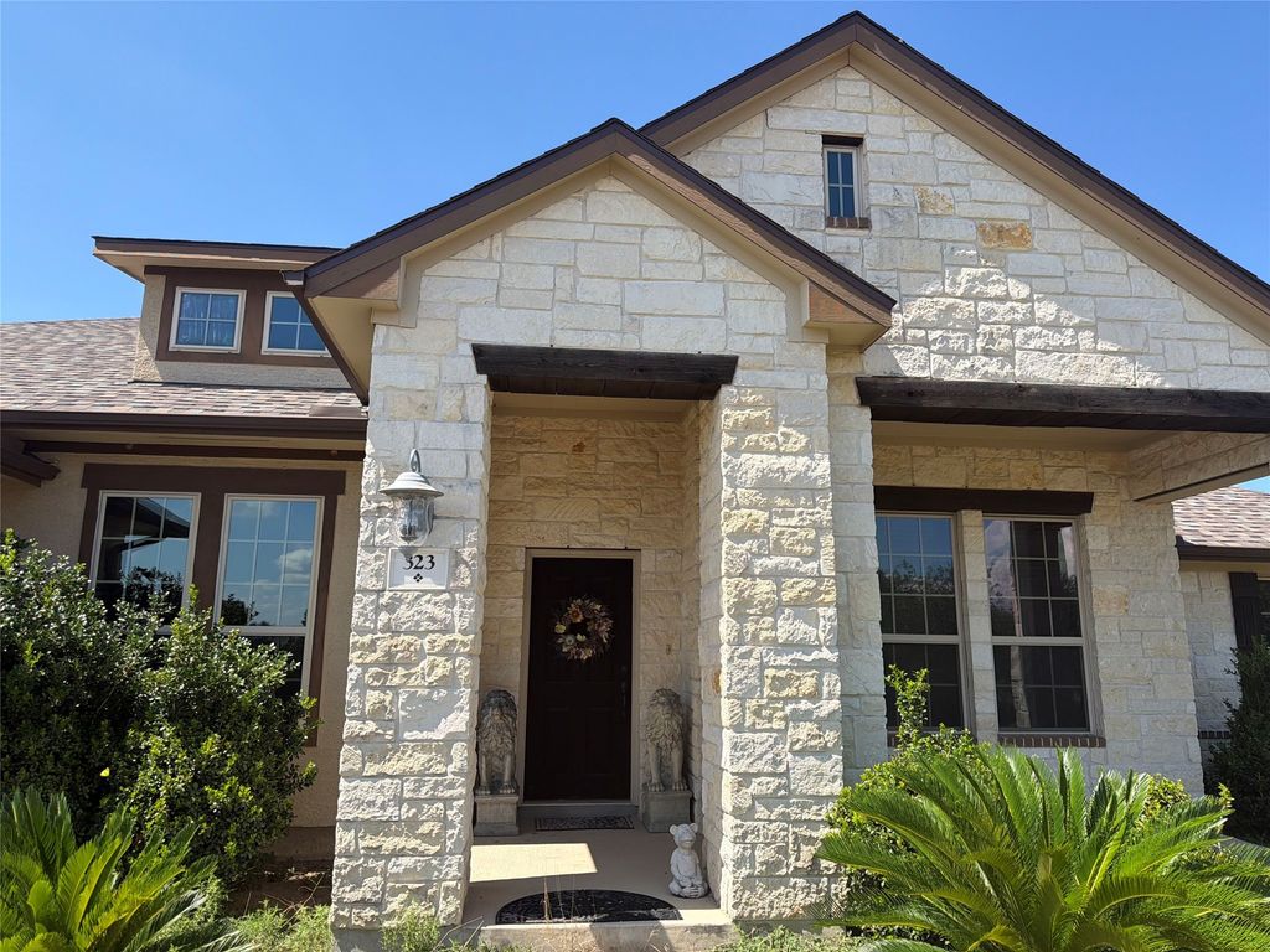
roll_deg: -0.5
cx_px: 635
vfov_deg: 56.8
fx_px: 881
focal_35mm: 24
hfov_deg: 71.6
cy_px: 476
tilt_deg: +11.7
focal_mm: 6.76
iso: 80
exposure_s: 1/3425
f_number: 1.78
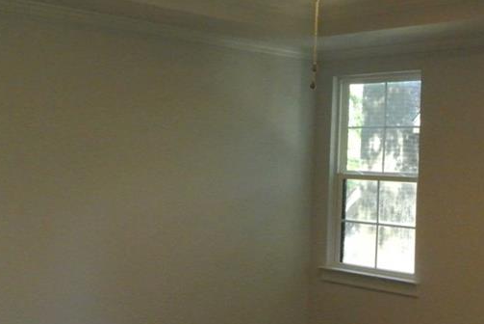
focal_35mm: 59
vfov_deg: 22.9
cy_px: 113
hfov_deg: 33.9
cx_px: 270
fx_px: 794
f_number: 3.5
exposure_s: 1/60
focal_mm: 11
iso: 2200
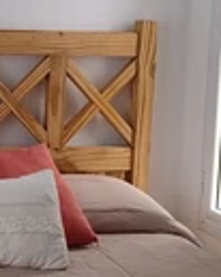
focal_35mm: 80
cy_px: 92
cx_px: -24
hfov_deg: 18.4
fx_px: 655
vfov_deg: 23.8
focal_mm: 5.56
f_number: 1.8
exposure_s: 1/100
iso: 494
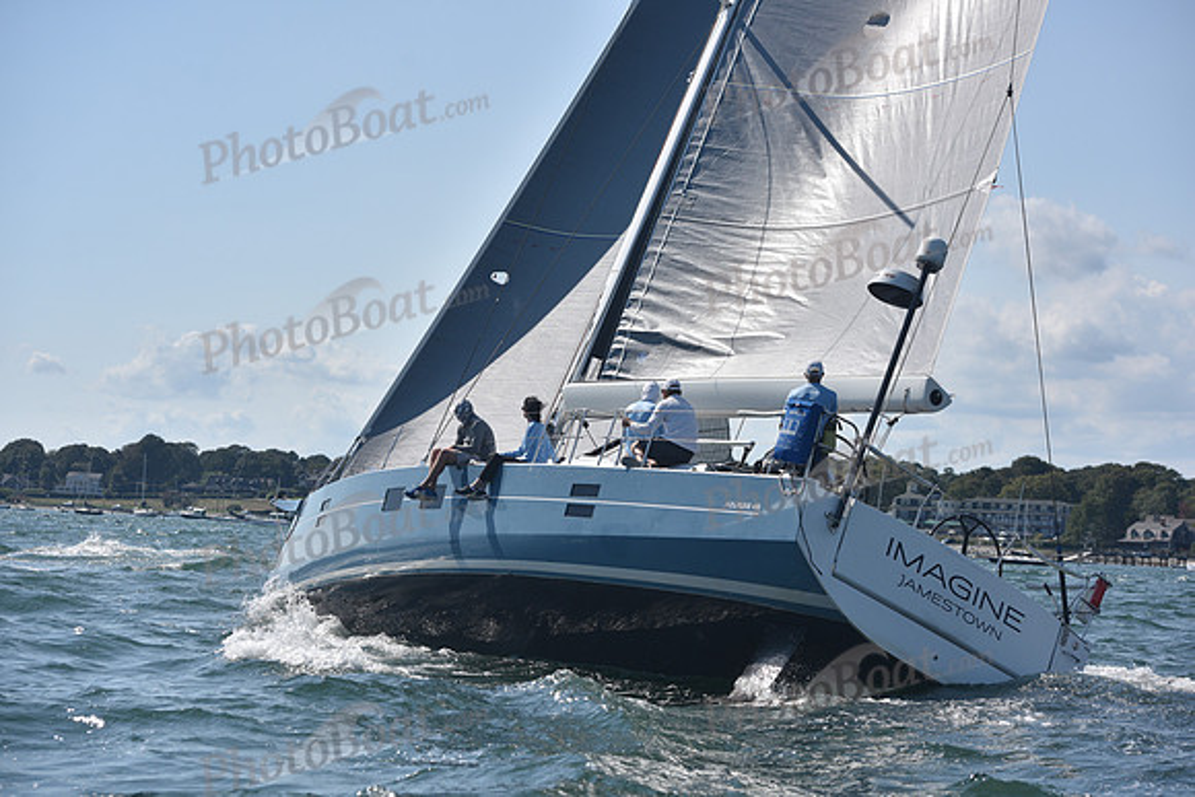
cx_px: 598
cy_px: 398
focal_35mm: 70
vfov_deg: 19.5
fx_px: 2324
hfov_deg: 28.8
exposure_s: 1/1250
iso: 250
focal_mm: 70
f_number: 5.6
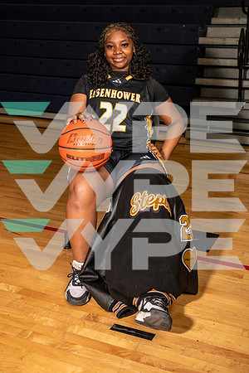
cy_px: 186
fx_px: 498
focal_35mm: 48
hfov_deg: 28.1
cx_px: 124
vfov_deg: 41.1
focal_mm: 48
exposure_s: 1/320
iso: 400
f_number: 7.1
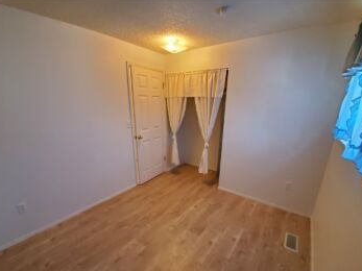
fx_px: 157
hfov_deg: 98.2
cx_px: 177
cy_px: 152
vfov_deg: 81.3
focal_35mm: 15
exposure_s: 1/59
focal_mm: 1.8
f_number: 2.2
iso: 320
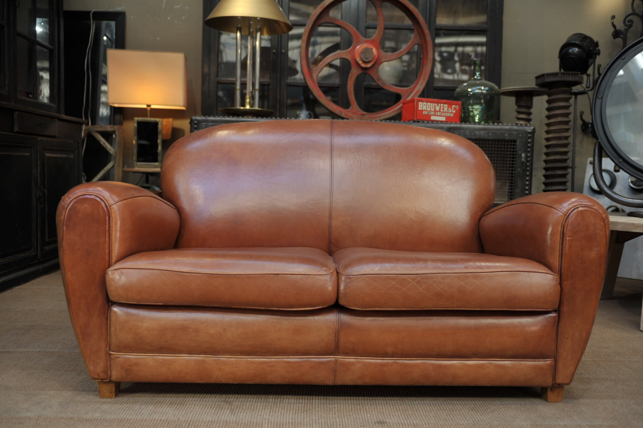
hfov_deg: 55.8
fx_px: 607
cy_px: 204
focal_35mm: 34
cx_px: 337
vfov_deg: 38.8
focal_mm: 32
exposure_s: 1/50
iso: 250
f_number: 2.8
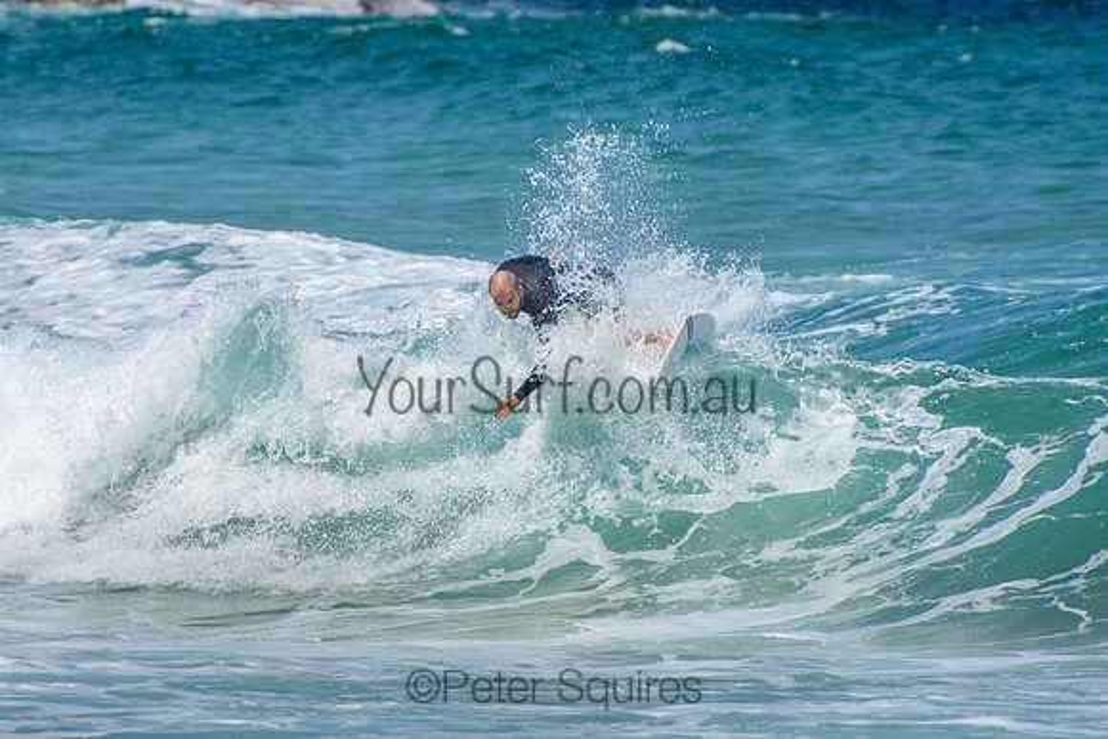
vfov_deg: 2.3
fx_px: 18470
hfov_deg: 3.4
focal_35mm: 600
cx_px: 554
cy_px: 370
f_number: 5.6
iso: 250
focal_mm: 400
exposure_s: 1/2000
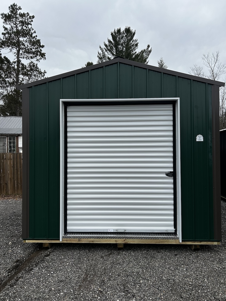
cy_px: 150
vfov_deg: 67.3
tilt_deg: -1.3
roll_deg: -1.4
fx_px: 226
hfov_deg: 53.1
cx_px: 113
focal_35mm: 26
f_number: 1.5
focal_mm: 5.7
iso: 50
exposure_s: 1/2762
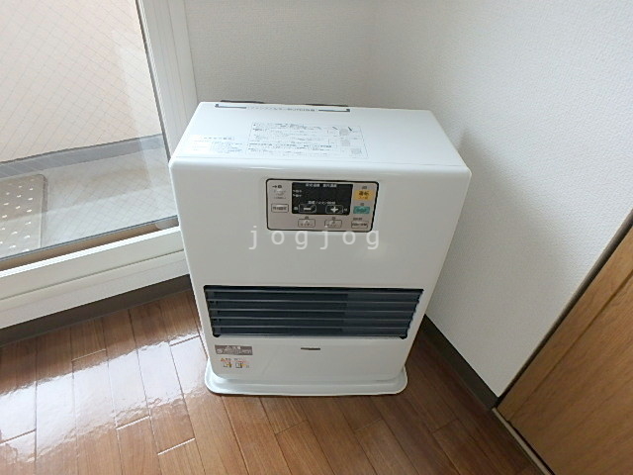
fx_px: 384
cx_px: 316
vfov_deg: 63.4
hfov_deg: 79.0
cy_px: 238
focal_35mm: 21
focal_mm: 3.7
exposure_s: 1/40
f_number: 3.5
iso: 200
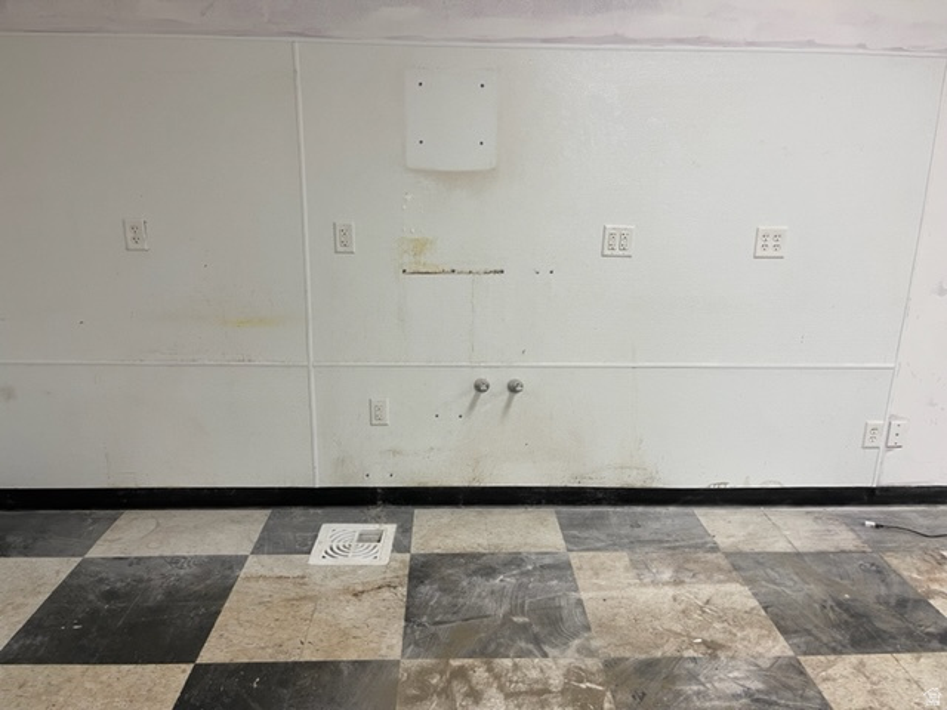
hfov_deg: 67.3
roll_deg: -0.9
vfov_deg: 53.1
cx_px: 474
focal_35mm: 26
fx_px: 711
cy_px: 355
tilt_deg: -15.4
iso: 100
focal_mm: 5.1
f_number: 1.6
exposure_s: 1/60
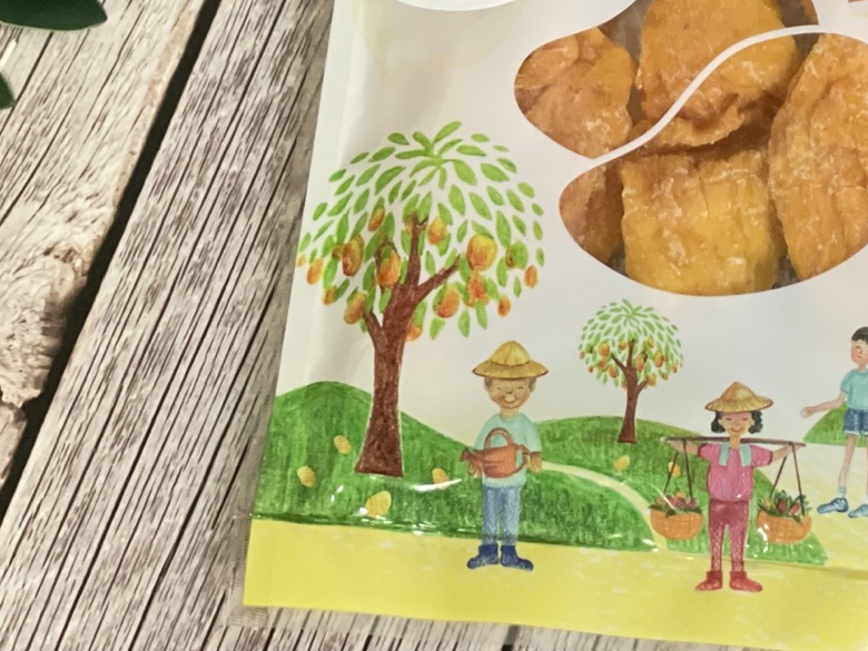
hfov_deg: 16.3
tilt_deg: -72.8
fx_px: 3009
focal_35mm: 120
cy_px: 7
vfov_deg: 12.2
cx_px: 675
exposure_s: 1/20
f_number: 2
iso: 500
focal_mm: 6
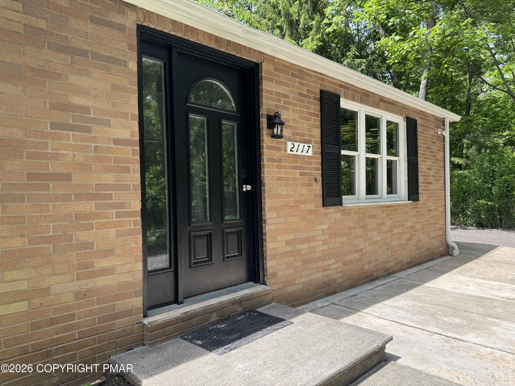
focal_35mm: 24
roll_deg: +1.2
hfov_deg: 71.6
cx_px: 258
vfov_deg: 56.8
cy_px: 193
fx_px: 357
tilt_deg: +0.4
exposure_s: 1/747
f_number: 1.78
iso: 80
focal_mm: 6.76
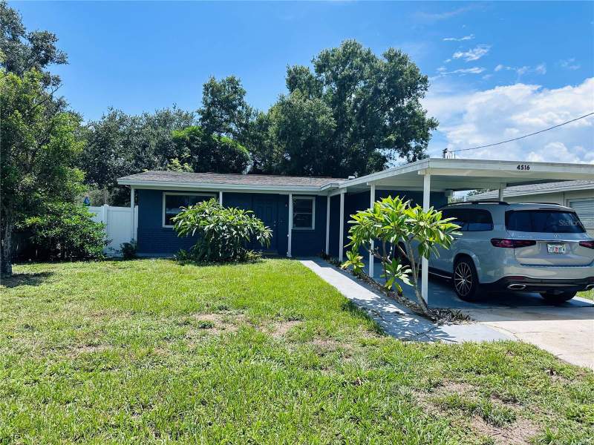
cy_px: 222
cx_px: 297
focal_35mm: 24
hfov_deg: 71.6
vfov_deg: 56.8
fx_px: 412
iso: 80
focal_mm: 6.86
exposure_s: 1/3472
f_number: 1.78
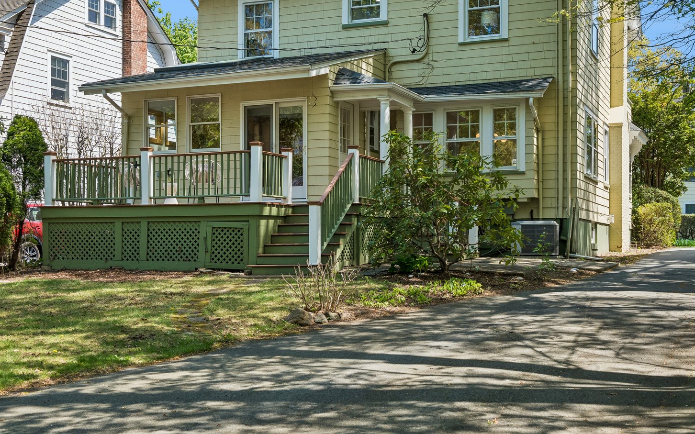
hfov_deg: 43.5
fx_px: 871
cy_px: 116
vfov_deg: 27.6
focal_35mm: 46
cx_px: 354
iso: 320
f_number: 8
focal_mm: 32
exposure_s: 1/320
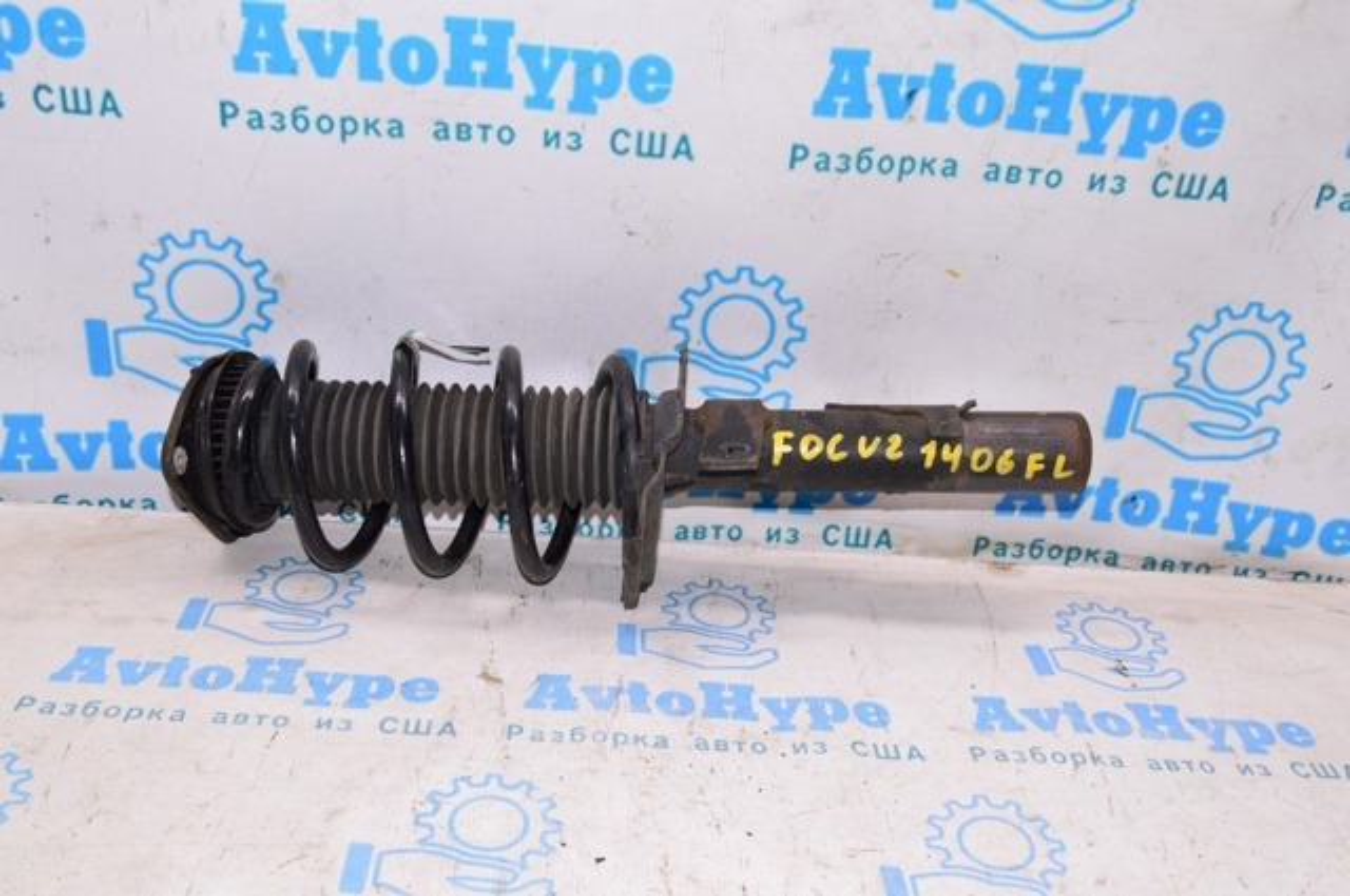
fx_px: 1348
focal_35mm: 36
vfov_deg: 36.8
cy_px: 448
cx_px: 675
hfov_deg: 53.2
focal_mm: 24
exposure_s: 1/100
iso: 1600
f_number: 8
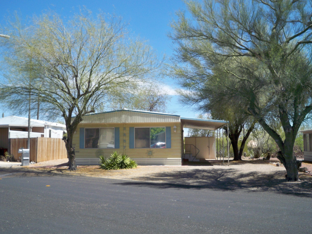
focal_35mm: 37
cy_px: 114
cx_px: 149
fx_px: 333
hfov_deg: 50.1
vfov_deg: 38.7
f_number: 4.7
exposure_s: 1/400
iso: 80
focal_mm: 6.3
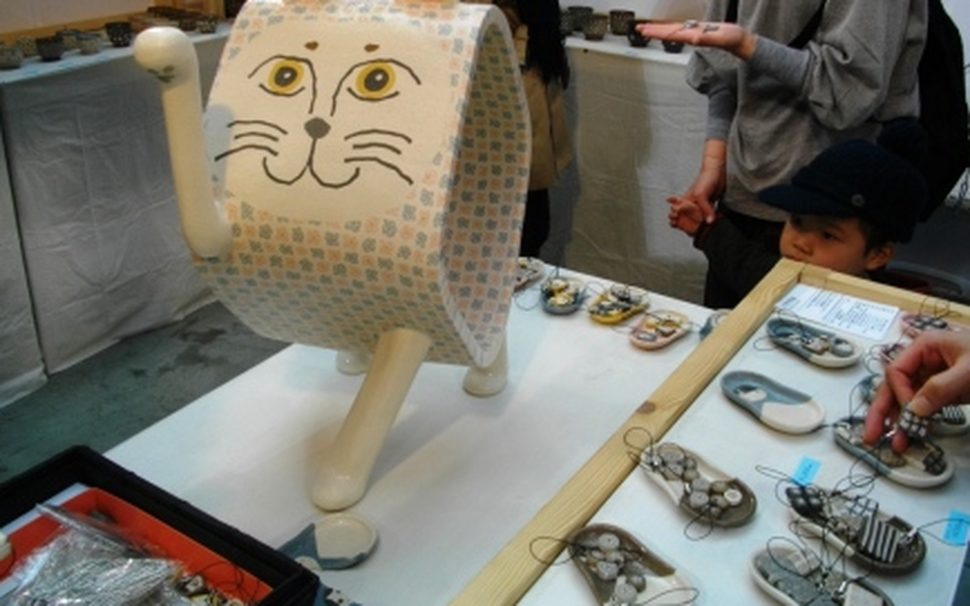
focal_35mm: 35
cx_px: 474
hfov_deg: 55.3
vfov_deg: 36.2
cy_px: 264
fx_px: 925
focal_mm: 5.7
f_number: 2.9
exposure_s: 1/125
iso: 131
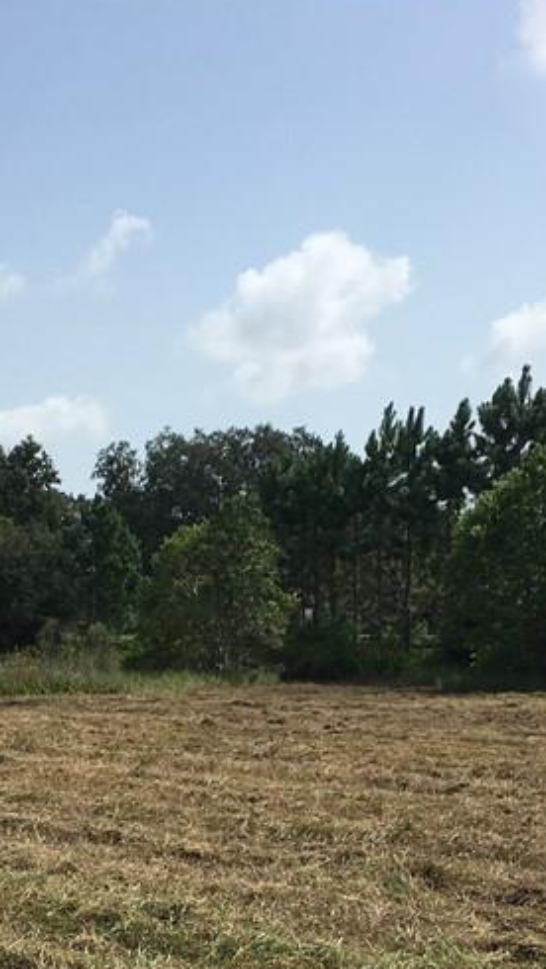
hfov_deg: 18.1
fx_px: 1697
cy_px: 746
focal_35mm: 66
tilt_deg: -0.9
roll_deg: -0.2
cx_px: 125
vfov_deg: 31.2
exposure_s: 1/2404
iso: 25
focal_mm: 4.15
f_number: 2.2
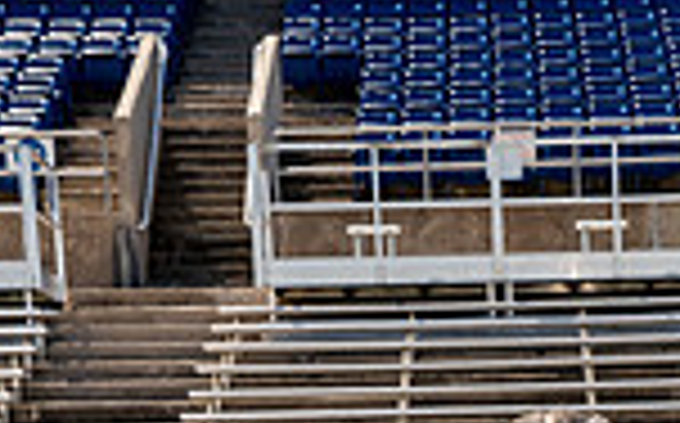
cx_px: 608
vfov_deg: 7.6
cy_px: 999
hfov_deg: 12.9
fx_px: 2980
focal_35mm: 161
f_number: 11
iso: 320
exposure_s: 1/250
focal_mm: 53
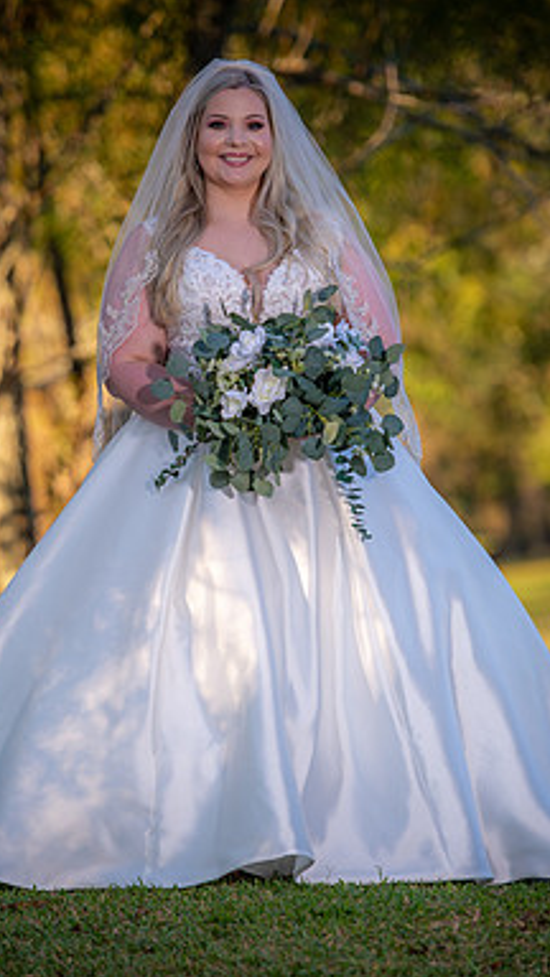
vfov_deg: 7.8
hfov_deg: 4.4
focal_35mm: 277
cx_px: 232
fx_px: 7182
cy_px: 488
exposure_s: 1/250
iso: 80
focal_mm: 175
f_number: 3.5
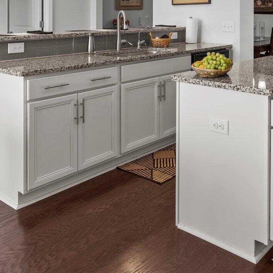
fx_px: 375
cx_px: 219
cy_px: 10
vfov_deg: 36.6
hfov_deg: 38.5
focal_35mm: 42
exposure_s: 1
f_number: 9
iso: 125
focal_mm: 17
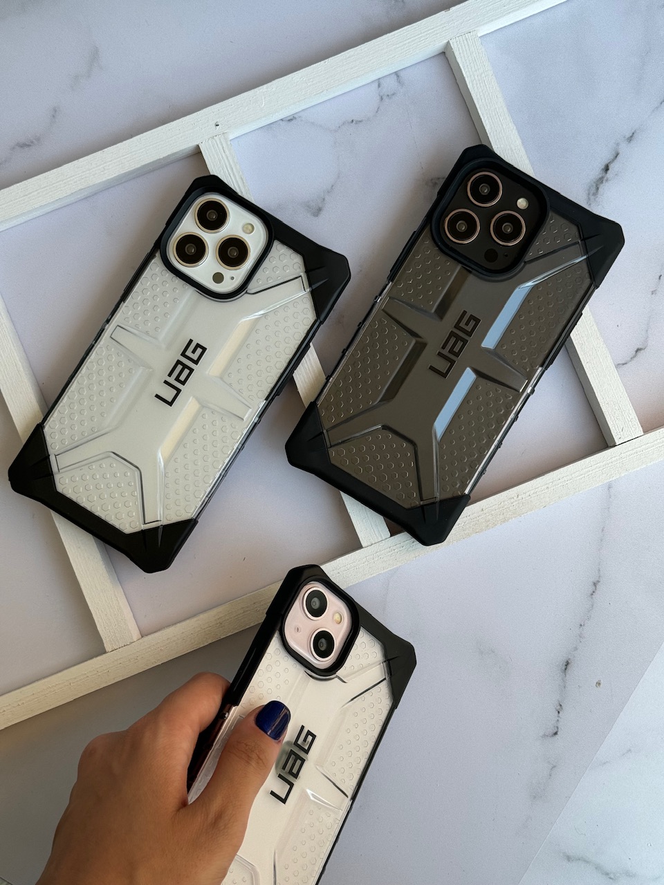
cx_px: 332
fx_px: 1228
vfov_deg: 39.7
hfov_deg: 30.3
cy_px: 442
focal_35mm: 48
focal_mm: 6.76
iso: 64
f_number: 1.78
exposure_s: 1/433
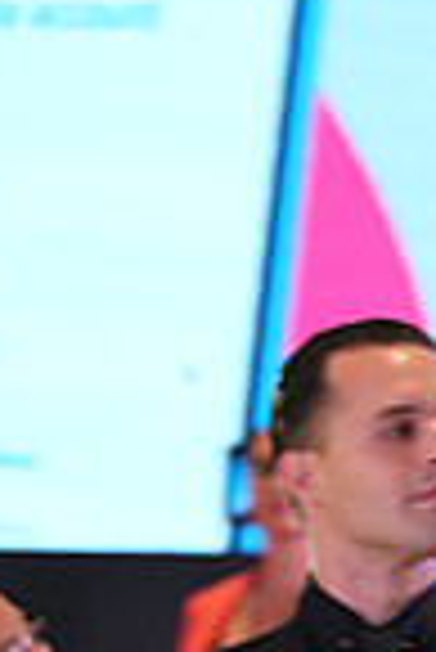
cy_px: 1273
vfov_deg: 3.7
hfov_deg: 2.5
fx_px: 10130
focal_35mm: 559
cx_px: 38
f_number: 5
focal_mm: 140
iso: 1250
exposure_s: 1/200
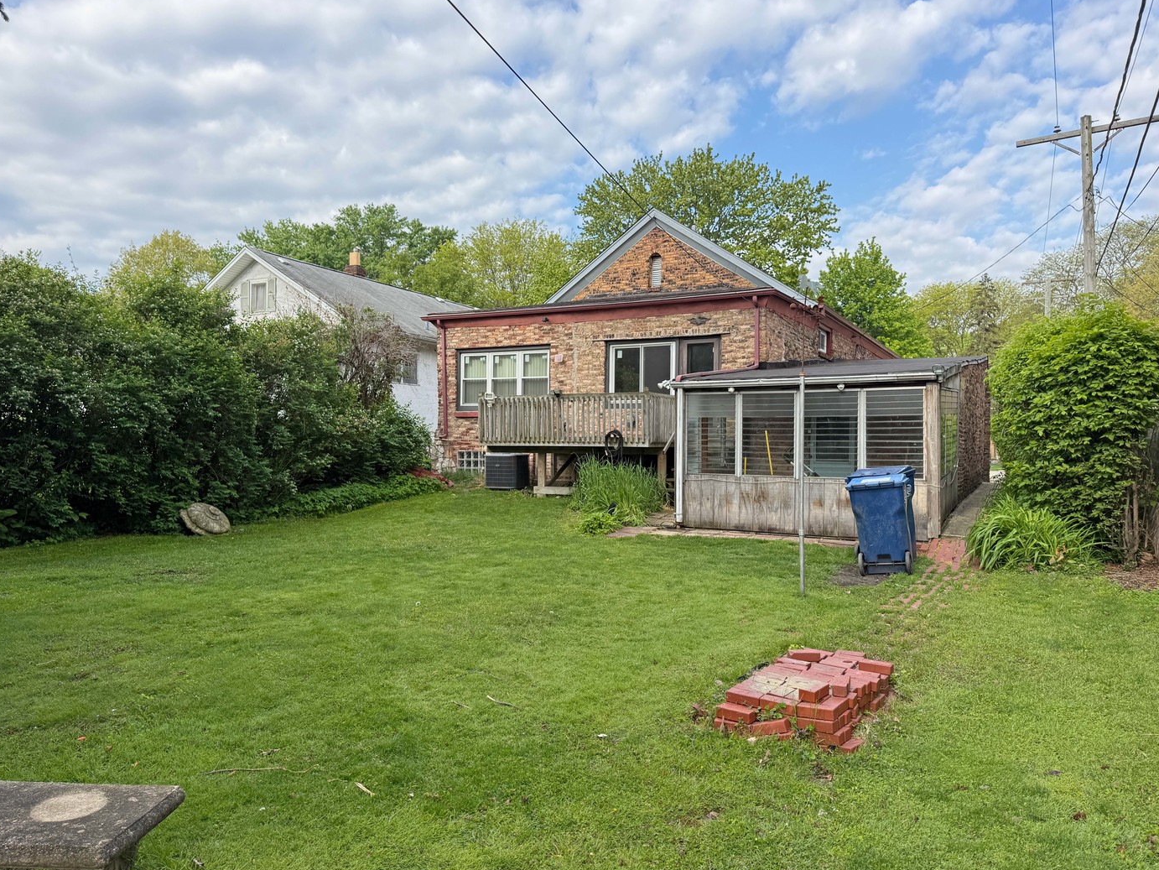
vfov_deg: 54.9
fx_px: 837
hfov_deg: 69.4
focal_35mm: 25
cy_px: 443
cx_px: 569
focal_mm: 6.76
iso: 80
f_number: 1.8
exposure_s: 1/1500
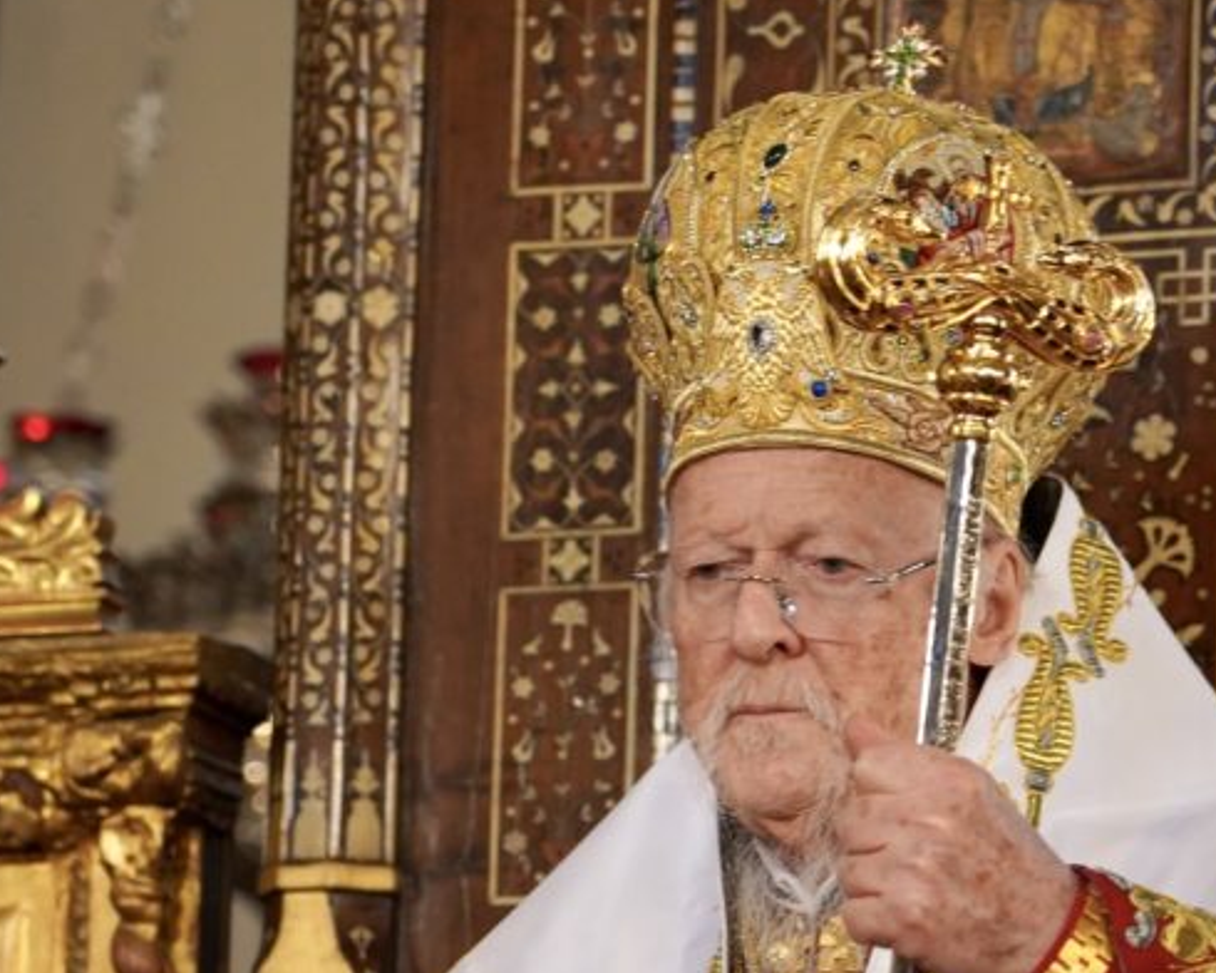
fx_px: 7414
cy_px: 773
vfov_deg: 7.5
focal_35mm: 206
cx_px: 658
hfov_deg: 9.4
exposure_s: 1/160
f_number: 4
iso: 2500
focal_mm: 105
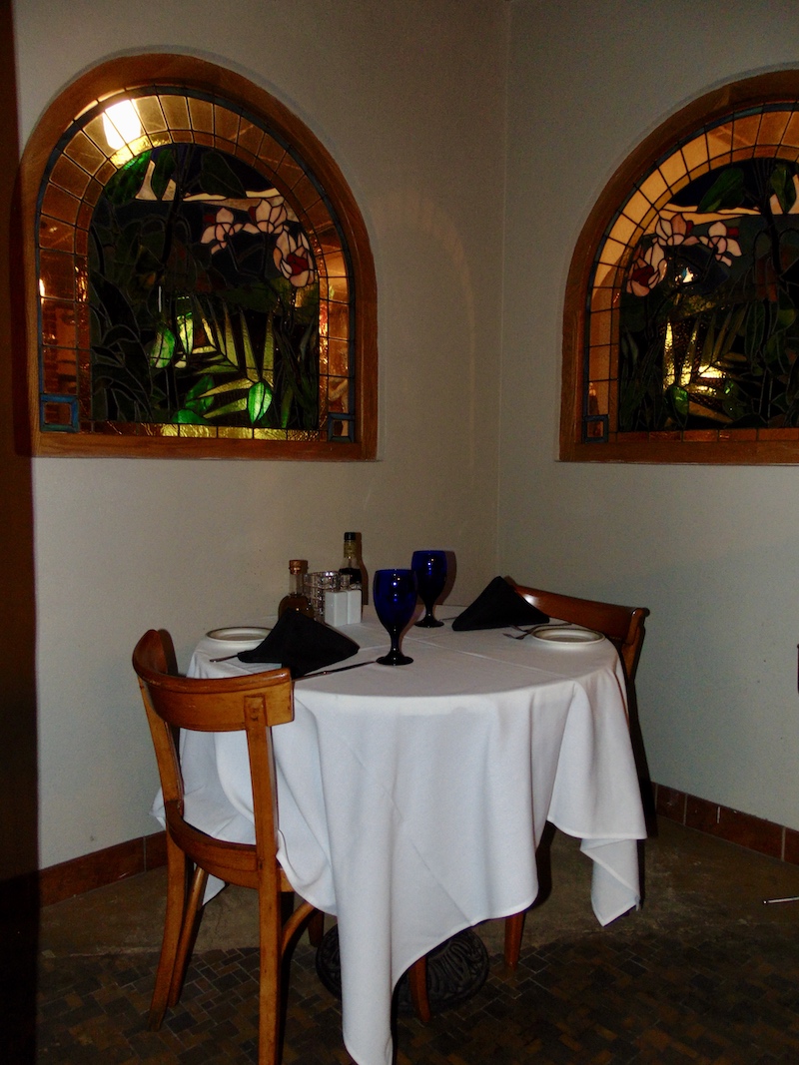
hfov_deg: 54.9
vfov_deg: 69.4
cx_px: 400
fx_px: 770
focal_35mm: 25
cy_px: 532
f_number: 3
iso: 200
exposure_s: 1/8
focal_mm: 4.5
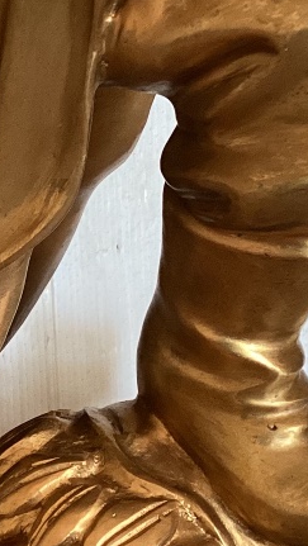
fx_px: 1362
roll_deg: -3.0
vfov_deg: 22.6
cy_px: 321
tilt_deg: -19.5
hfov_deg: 12.6
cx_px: -43
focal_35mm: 94
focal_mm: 3.3
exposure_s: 1/60
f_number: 2.4
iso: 200
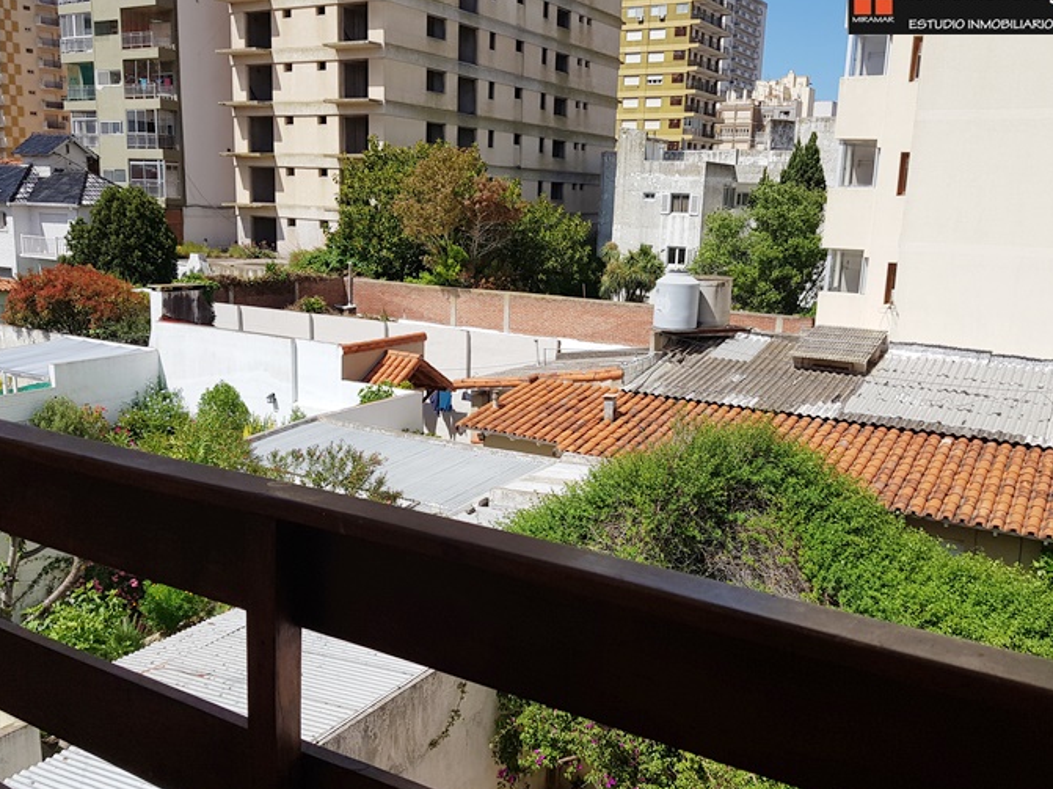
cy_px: 405
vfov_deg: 45.4
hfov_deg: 58.4
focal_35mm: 31
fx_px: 943
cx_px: 519
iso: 40
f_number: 1.7
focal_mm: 4.3
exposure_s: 1/3016
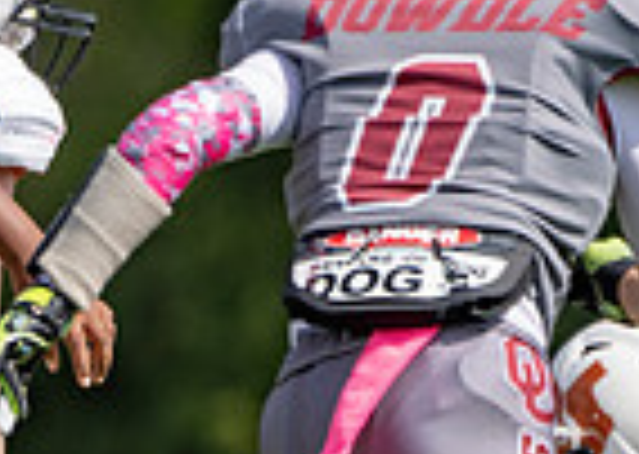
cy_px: 301
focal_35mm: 1713
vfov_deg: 0.8
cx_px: -410
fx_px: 31043
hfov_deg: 1.2
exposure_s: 1/1600
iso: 320
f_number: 5.6
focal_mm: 400
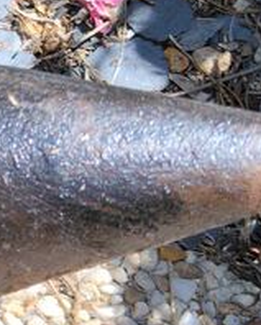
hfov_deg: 10.5
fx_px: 1281
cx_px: -302
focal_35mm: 133
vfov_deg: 14.4
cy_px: 197
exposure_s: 1/483
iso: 50
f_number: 1.8
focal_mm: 4.05
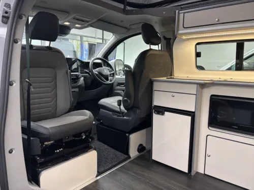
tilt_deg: -9.7
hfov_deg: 67.3
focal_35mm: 26
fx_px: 191
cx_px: 127
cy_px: 95
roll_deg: -1.7
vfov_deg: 53.1
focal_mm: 5.96
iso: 250
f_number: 1.6
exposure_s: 1/50
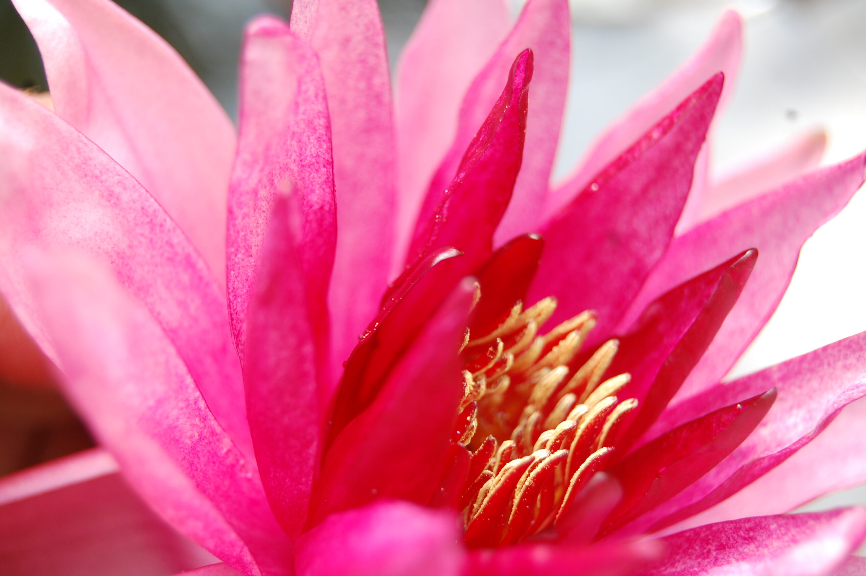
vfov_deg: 16.5
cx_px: 433
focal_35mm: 82
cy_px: 288
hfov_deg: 24.6
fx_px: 1983
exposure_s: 1/125
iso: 250
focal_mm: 55
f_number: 5.6
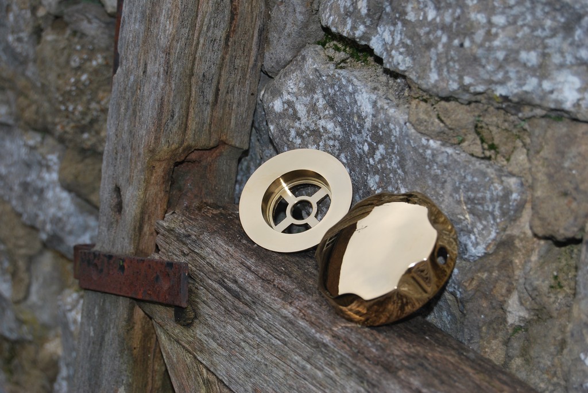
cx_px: 294
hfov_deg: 26.0
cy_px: 196
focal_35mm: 78
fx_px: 1275
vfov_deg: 17.5
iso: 100
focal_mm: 52
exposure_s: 1/200
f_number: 7.1
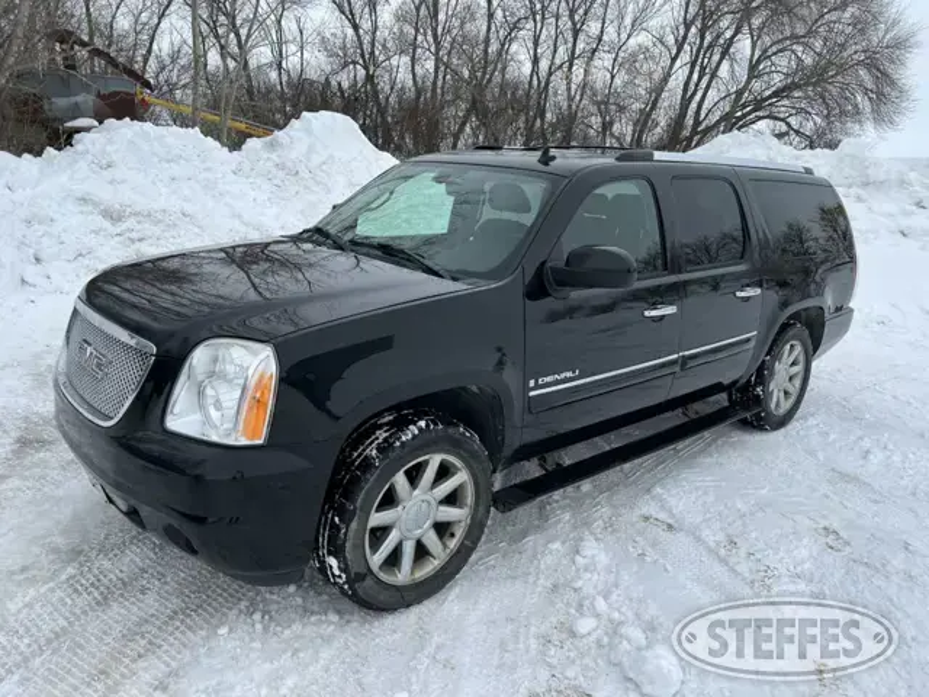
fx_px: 698
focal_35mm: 26
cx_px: 464
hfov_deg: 67.3
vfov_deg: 53.1
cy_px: 348
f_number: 1.5
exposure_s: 1/7463
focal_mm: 5.7
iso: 50
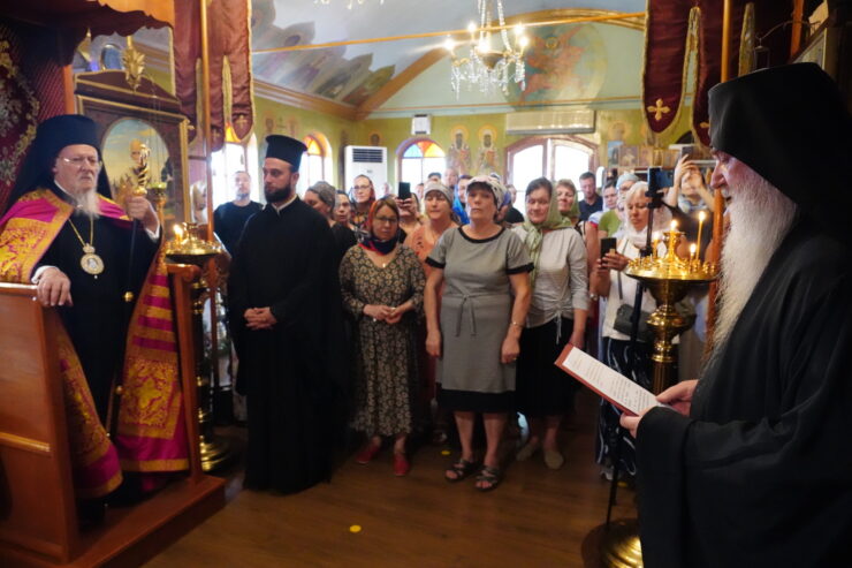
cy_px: 284
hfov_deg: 73.8
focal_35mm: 24
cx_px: 426
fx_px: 568
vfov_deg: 53.1
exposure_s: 1/80
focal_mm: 24
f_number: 5.6
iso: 20000
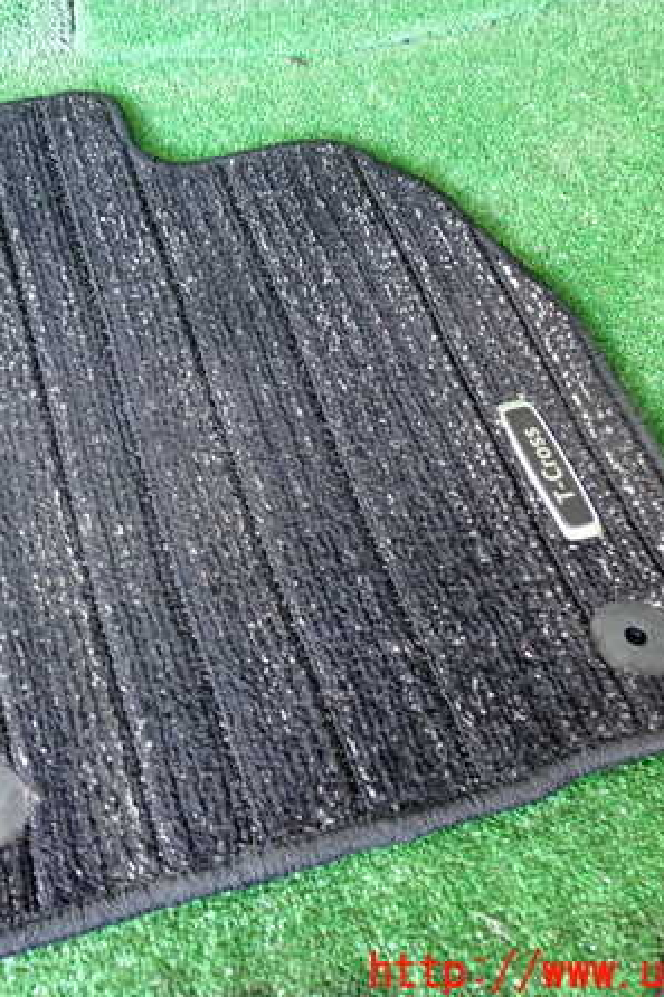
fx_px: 1163
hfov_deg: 31.5
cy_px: 498
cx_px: 203
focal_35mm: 42
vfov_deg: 46.4
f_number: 2.3
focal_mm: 5.4
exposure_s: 1/30
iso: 640
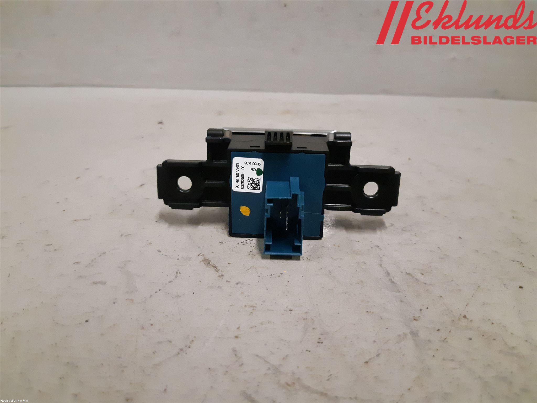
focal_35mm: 26
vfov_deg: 53.1
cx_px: 268
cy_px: 202
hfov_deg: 67.3
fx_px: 403
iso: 800
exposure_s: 1/231
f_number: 1.7
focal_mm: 3.93
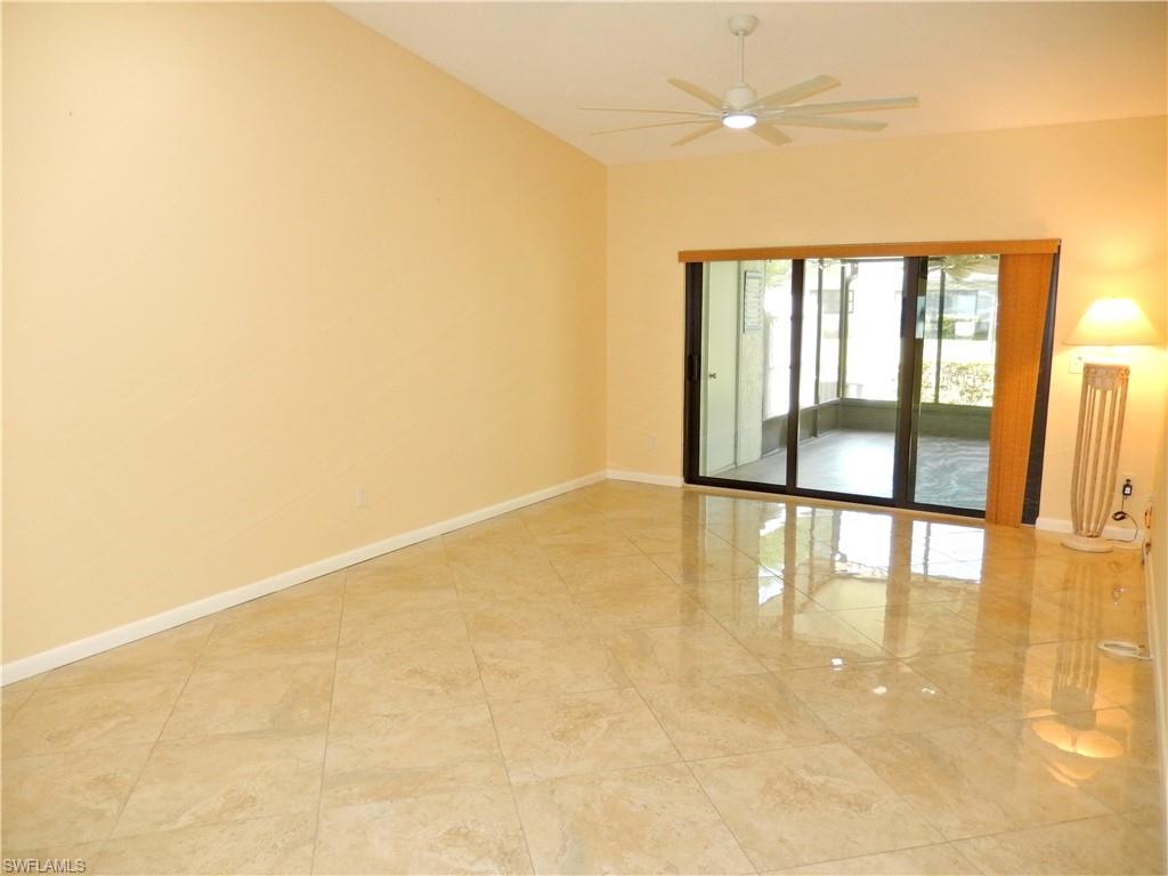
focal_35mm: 25
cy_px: 438
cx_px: 584
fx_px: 844
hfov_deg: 69.4
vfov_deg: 54.9
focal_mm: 4.5
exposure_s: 1/30
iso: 360
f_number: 3.4
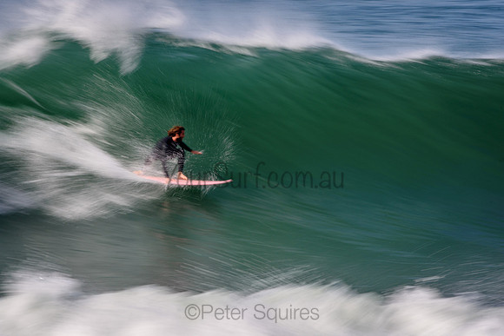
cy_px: 168
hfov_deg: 2.7
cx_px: 252
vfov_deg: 1.8
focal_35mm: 750
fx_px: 10502
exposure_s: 1/20
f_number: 18
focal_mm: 500
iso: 100
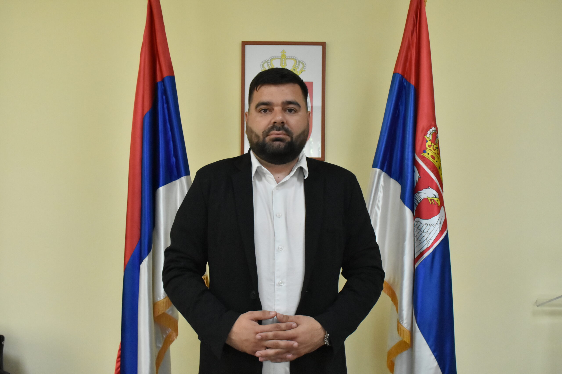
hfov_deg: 49.6
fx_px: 609
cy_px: 187
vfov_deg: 34.2
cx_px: 281
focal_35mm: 39
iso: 4000
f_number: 6.7
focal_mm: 26
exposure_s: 1/350
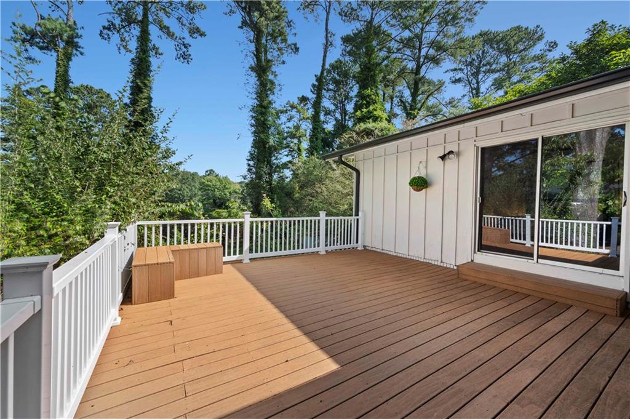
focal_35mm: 14
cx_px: 315
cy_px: 210
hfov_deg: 104.3
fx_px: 245
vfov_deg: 81.1
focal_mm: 14
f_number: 11
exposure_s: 1/30
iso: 400
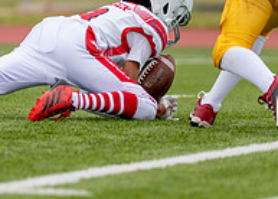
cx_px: 173
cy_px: -13
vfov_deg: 1.5
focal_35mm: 970
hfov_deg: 2.1
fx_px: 7661
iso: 400
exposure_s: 1/2000
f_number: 2.8
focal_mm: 200
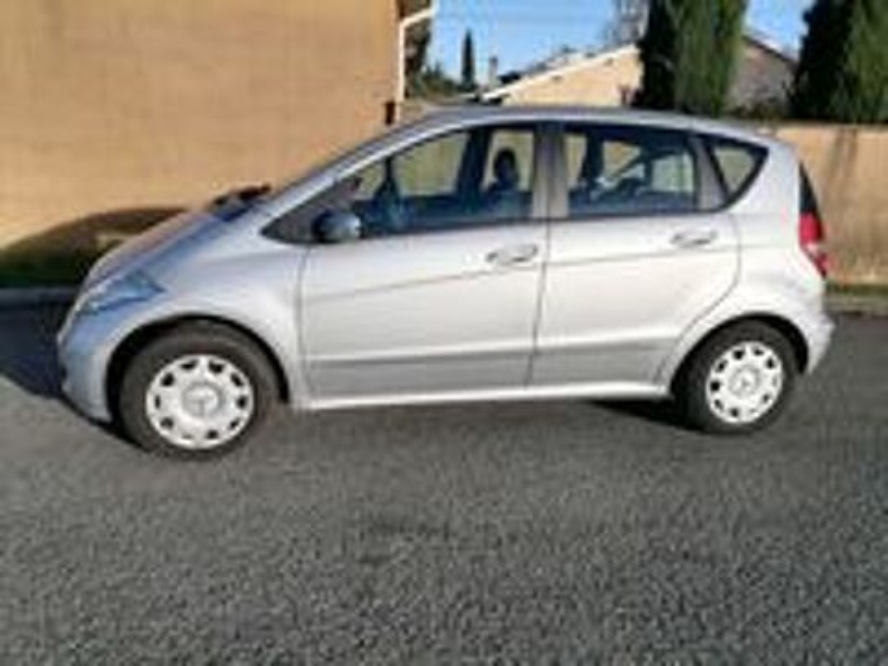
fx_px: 667
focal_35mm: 26
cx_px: 444
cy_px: 333
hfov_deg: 67.3
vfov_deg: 53.1
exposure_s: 1/2012
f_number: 1.8
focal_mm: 5.4
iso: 50
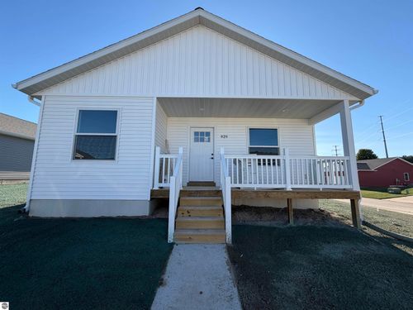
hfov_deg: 102.1
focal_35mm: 14
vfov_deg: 85.7
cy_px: 155
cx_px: 206
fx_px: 167
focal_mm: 2.22
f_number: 2.2
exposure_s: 1/770
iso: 40
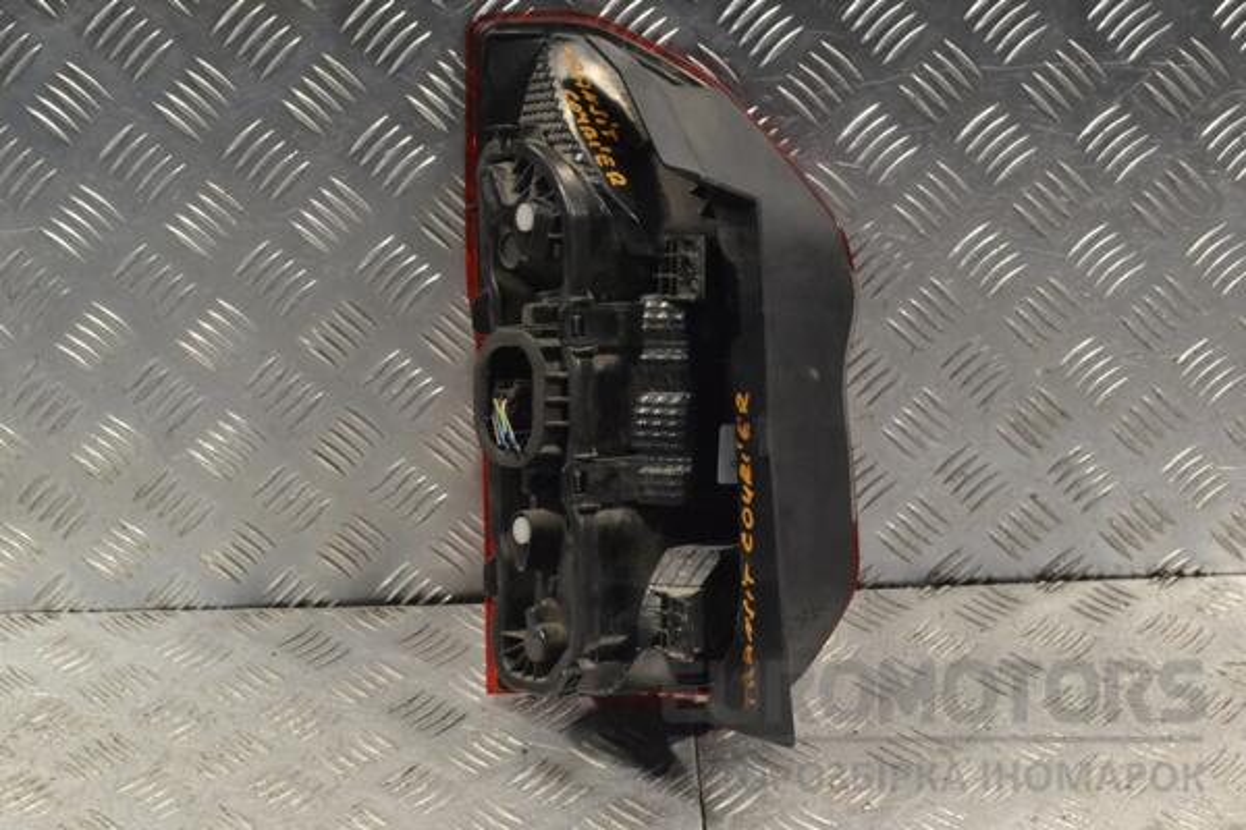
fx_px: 2284
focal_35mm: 66
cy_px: 415
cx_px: 623
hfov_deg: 30.5
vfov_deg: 20.6
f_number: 9
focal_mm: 44
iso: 3200
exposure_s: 1/320
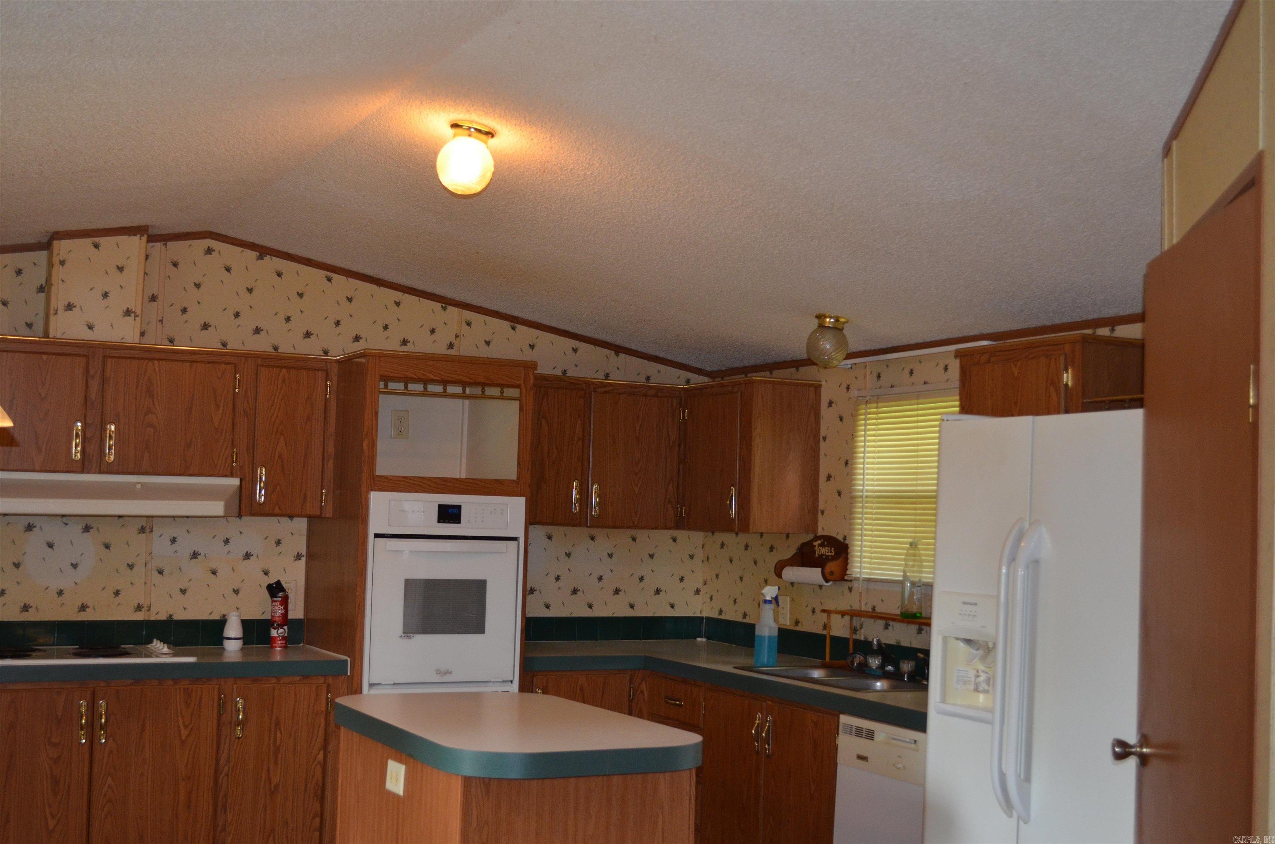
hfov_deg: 45.0
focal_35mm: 44
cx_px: 638
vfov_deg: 30.7
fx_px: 1537
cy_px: 422
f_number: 4.5
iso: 900
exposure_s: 1/60
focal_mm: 29
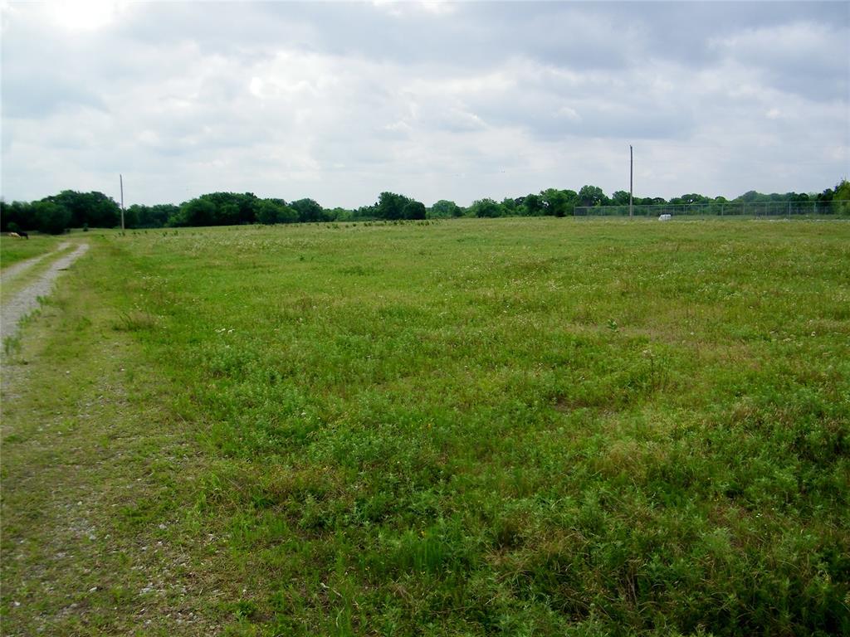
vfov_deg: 46.8
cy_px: 318
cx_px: 425
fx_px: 737
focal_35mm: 30
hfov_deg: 60.0
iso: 80
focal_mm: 5.4
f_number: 7.2
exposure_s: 1/250
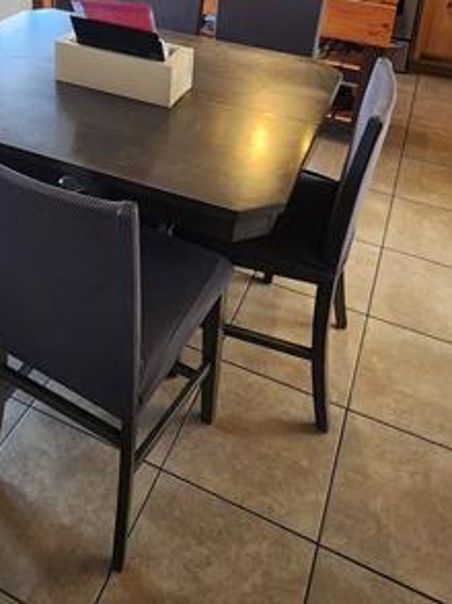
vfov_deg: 47.8
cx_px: 150
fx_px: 593
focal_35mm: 34
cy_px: 47
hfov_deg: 41.2
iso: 160
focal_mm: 2.2
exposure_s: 1/60
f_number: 2.2
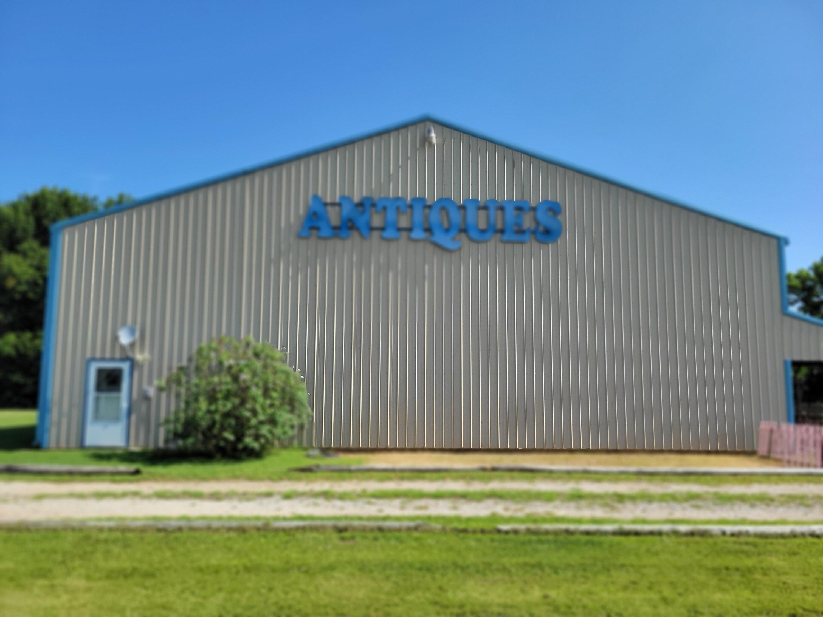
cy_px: 308
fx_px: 618
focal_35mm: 26
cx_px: 412
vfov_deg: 53.1
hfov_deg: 67.3
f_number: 1.8
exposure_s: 1/1785
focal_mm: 5.4
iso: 40
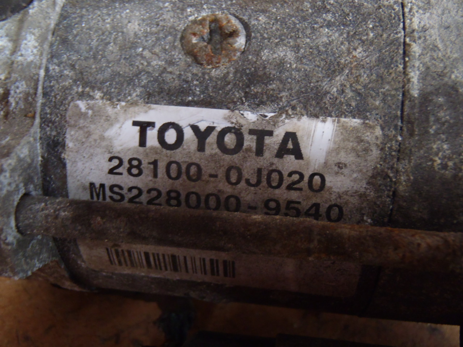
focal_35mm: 37
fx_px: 495
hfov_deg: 50.1
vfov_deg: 38.7
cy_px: 174
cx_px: 232
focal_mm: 6.64
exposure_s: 1/4
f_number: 4.7
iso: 320
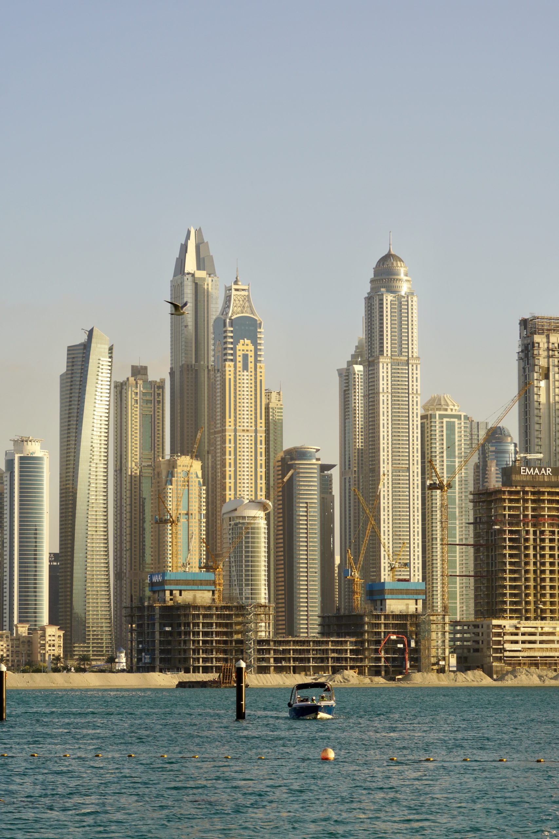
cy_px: 420
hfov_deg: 11.9
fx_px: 2690
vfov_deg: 17.7
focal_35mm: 116
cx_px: 280
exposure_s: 1/200
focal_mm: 77
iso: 100
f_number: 8
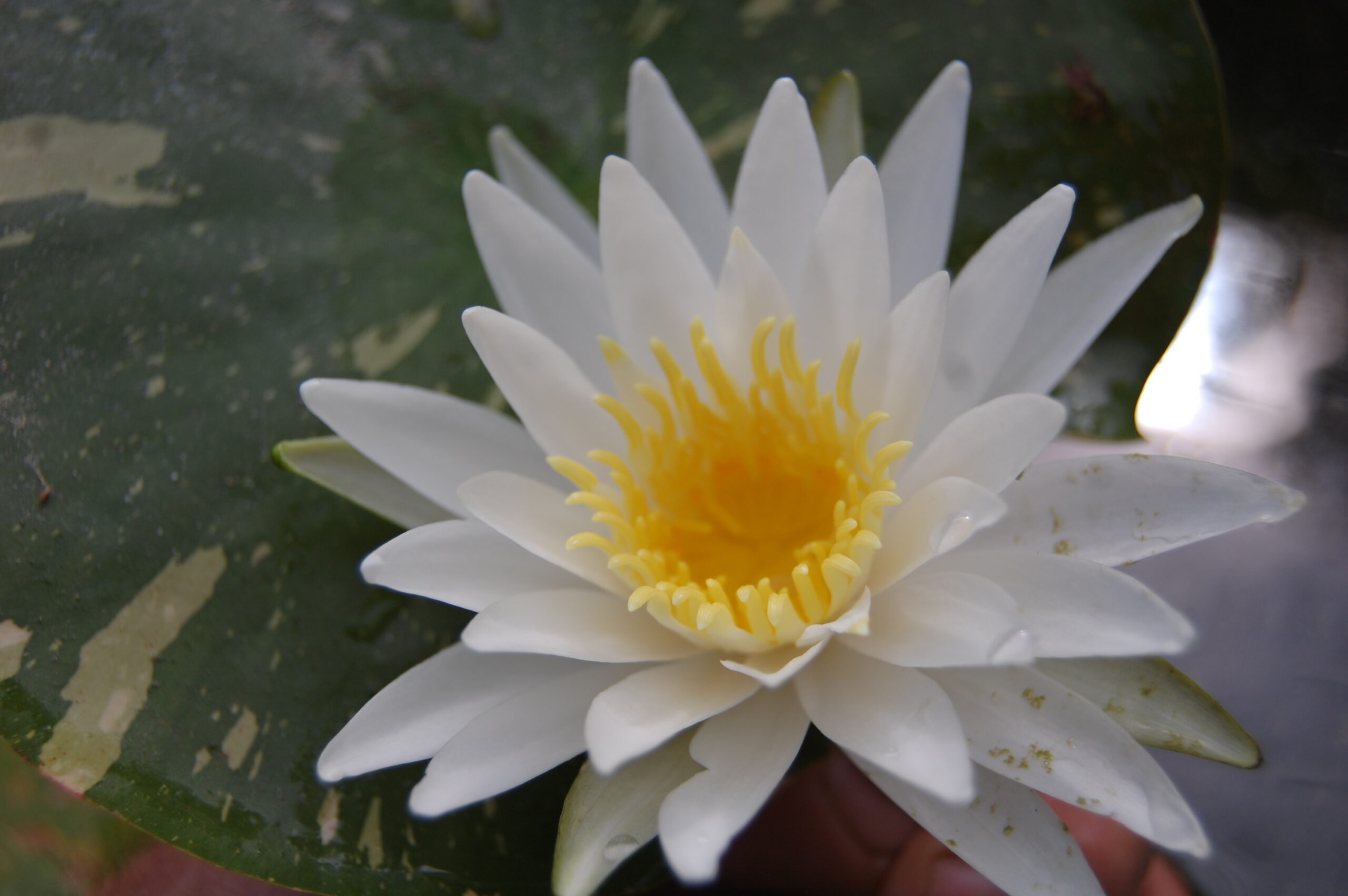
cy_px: 448
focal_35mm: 46
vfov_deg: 28.9
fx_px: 1740
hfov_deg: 42.4
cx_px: 674
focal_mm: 31
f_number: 4.5
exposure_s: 1/1250
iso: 200
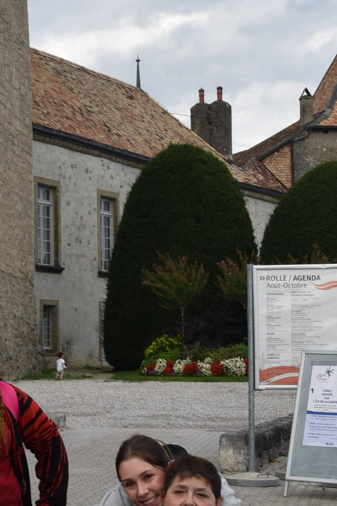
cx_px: 62
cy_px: 263
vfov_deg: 20.0
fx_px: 1432
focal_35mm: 102
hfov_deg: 13.3
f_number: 9
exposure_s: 1/320
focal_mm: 32
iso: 200
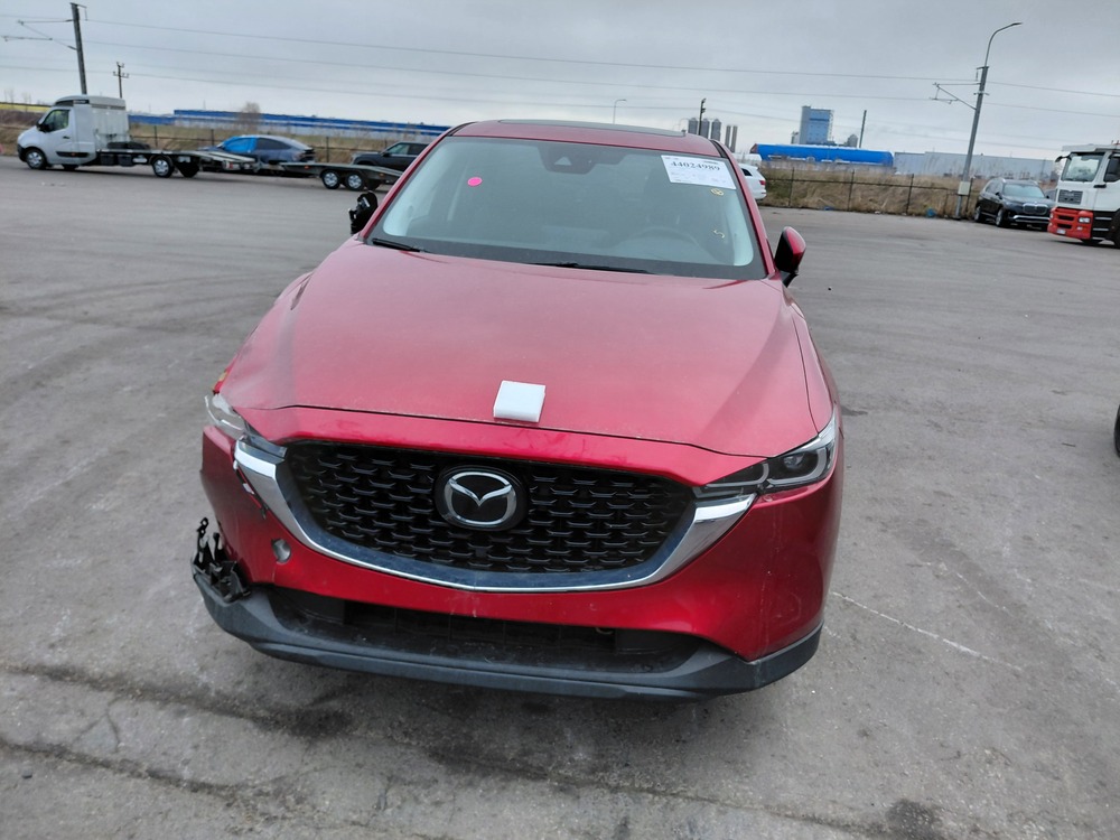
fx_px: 809
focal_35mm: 25
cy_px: 420
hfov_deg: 69.4
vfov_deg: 54.9
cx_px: 560
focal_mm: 4.69
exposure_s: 1/340
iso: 50
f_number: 1.8
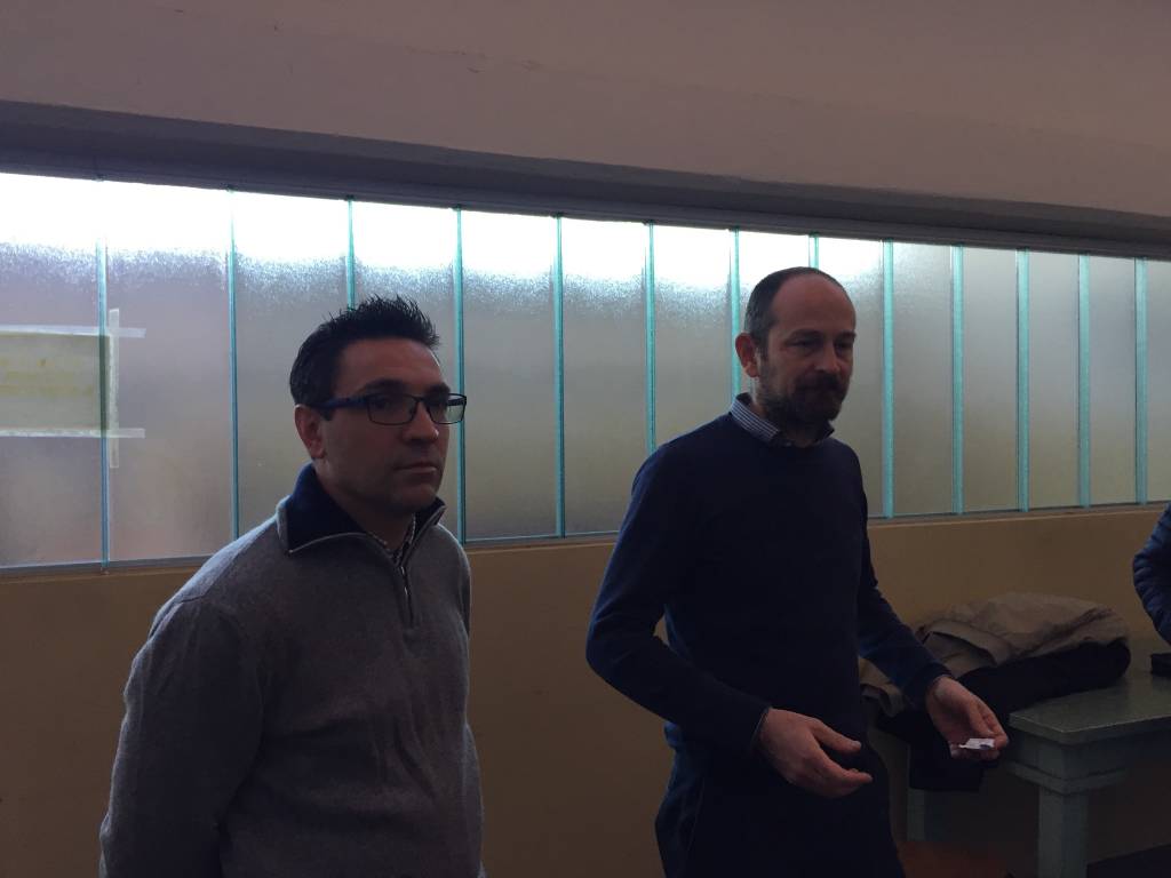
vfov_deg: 48.2
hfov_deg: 61.7
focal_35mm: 29
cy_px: 439
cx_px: 586
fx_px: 981
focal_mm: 4.15
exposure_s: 1/33
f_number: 2.2
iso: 40
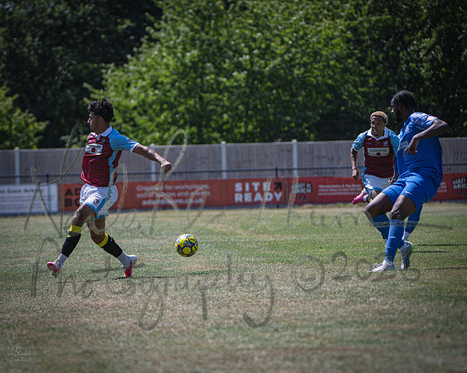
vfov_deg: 5.3
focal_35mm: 289
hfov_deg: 6.7
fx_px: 3998
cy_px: 209
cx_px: 146
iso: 200
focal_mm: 200
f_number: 4
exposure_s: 1/1600
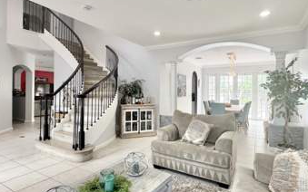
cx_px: 157
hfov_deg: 82.3
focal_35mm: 21
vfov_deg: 57.3
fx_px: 176
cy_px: 91
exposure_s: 1/120
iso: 200
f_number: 2.2
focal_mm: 2.22
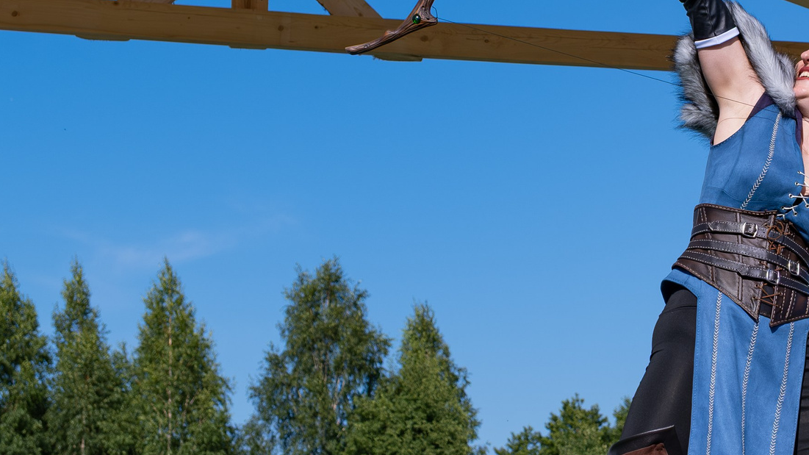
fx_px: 2595
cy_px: 196
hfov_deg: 17.4
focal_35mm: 121
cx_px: 742
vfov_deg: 10.0
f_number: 4
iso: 160
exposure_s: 1/1600
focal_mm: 30.2
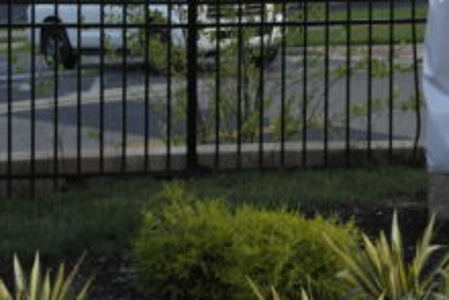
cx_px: 669
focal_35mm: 150
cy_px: -47
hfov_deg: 13.0
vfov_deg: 9.1
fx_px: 1872
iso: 100
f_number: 4
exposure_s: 1/100
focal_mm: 28
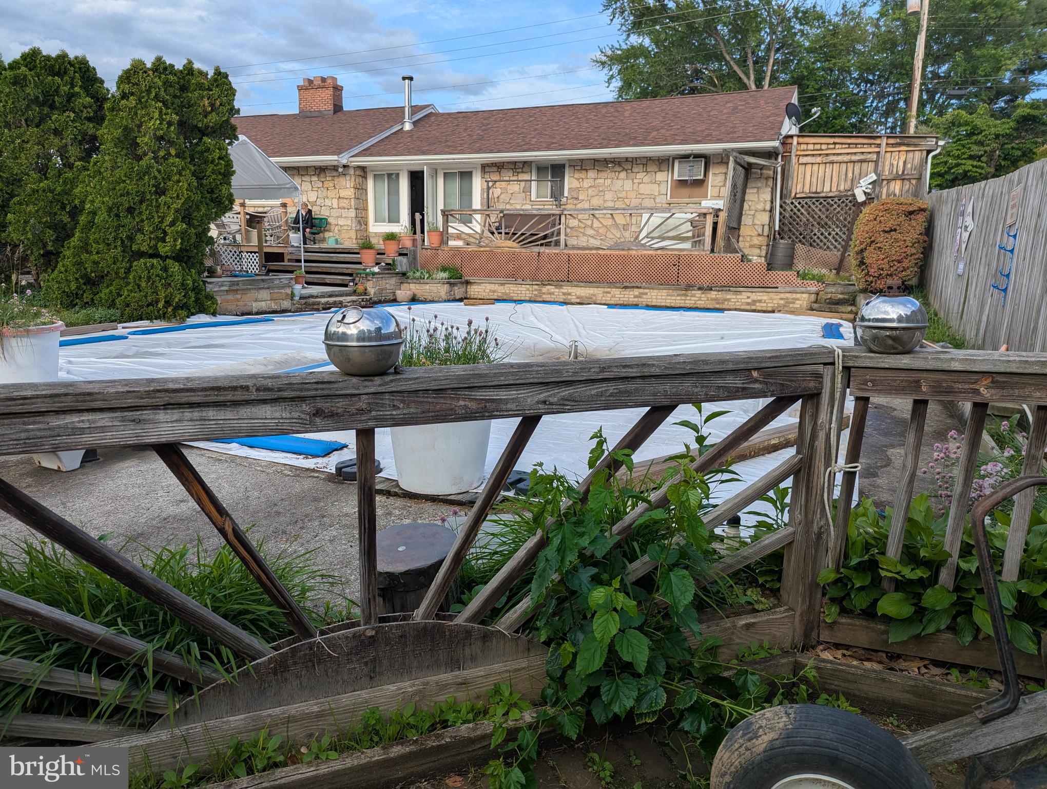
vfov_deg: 56.9
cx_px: 524
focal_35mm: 24
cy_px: 394
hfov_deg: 71.5
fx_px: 727
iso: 48
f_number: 1.85
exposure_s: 1/1002
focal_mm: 6.81
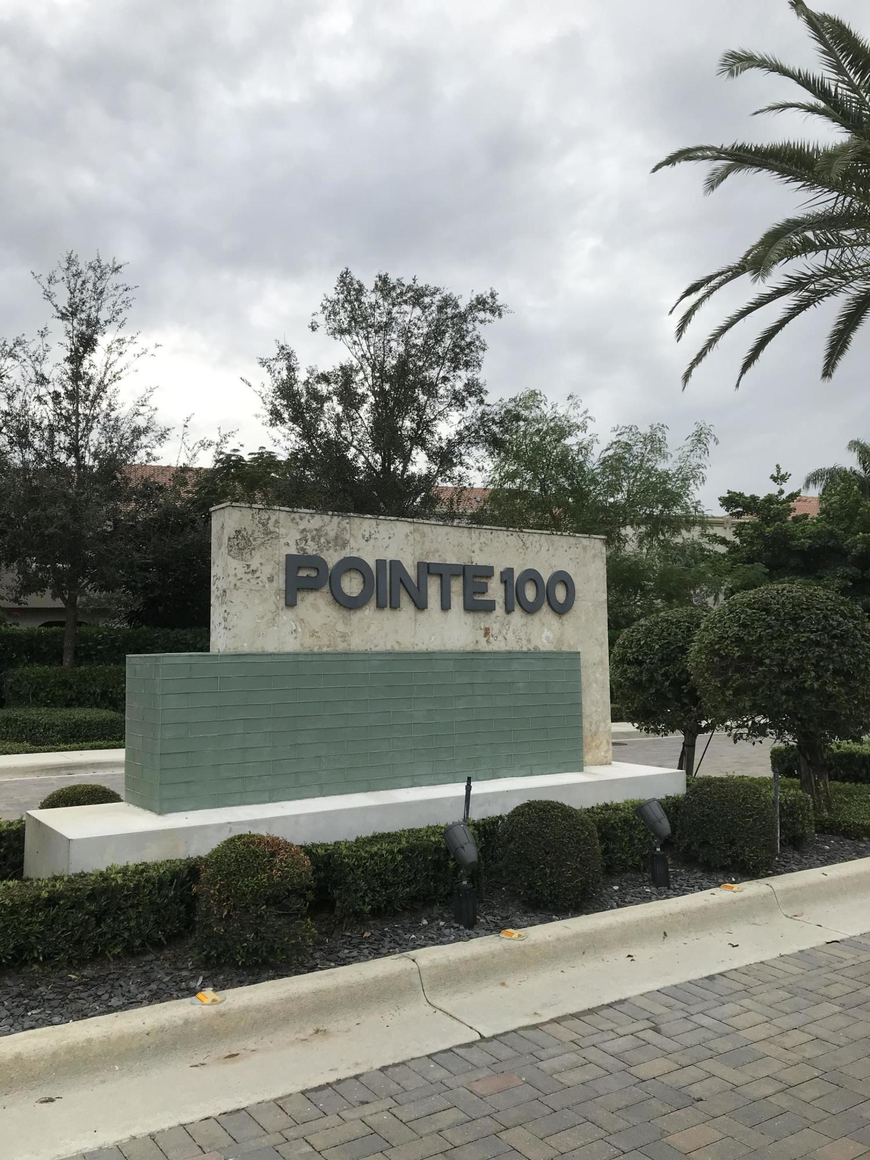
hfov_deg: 49.7
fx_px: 938
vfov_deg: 63.4
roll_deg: +0.9
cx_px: 435
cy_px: 580
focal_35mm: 28
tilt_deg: +4.8
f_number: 1.8
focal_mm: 3.99
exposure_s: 1/144
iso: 20
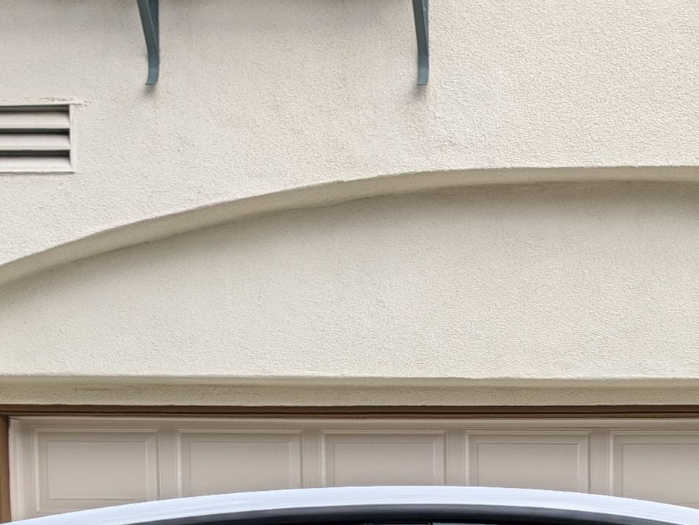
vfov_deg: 13.2
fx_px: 2101
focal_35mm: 104
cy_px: 870
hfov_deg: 18.6
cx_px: 610
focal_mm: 6.9
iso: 23
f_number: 1.68
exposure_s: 1/850
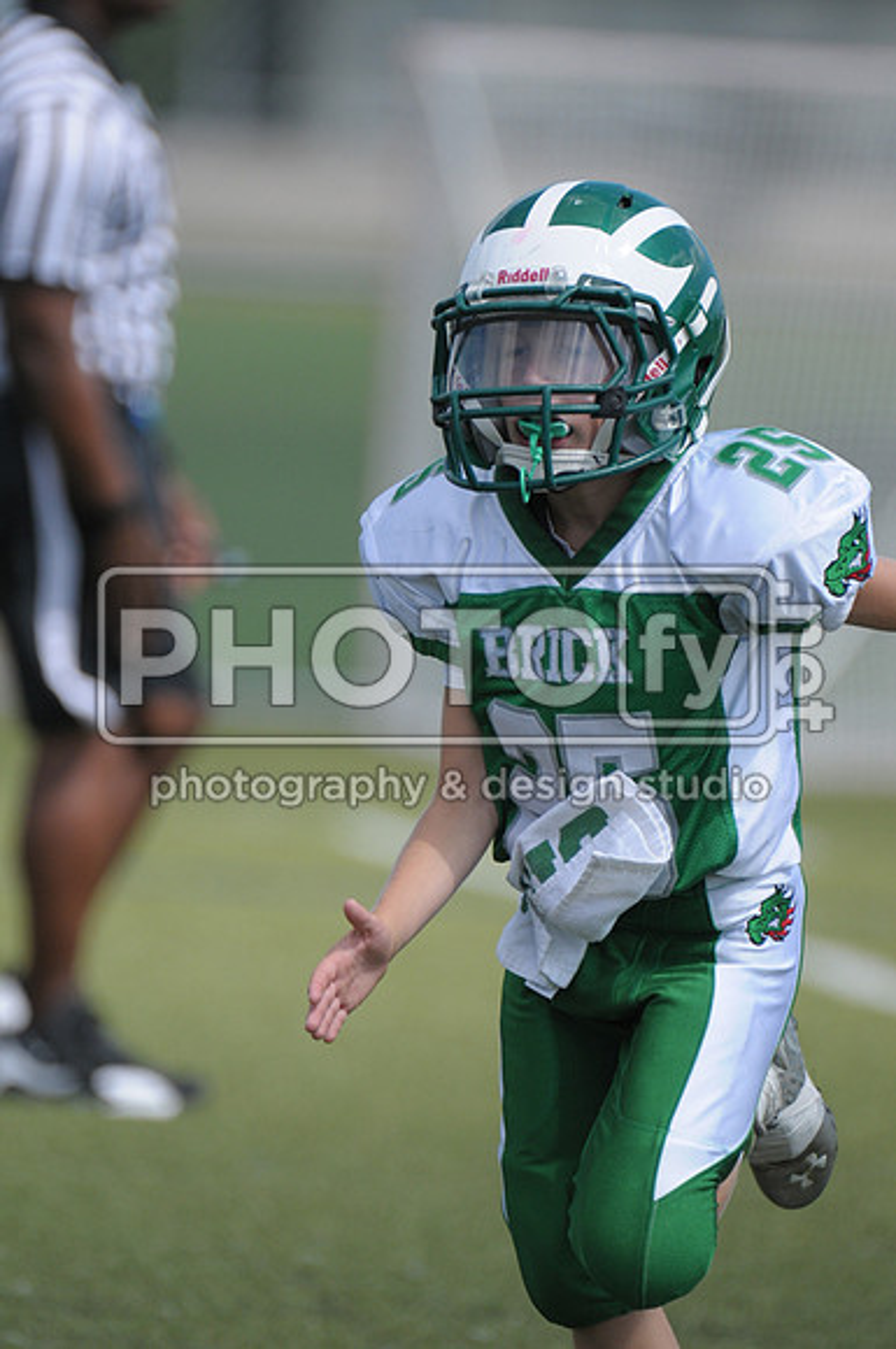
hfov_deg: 2.3
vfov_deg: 3.4
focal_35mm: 600
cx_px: 448
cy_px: 674
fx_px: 22465
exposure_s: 1/3200
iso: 500
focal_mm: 400
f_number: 4
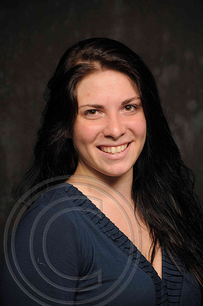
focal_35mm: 168
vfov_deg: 12.2
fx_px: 1424
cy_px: 153
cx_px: 102
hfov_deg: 8.2
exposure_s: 1/30
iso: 200
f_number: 5.6
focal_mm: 112
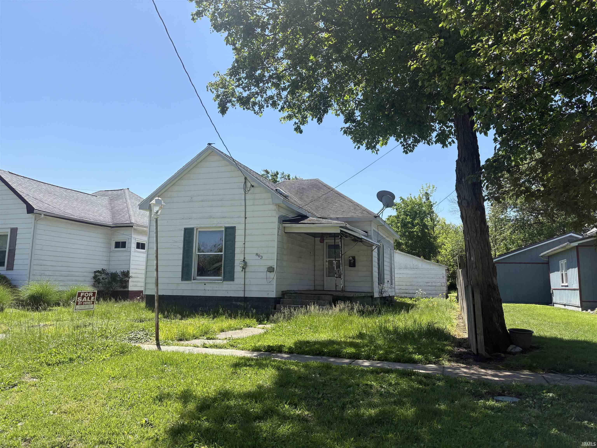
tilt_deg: +8.1
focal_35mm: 26
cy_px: 224
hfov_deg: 67.3
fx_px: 448
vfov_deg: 53.1
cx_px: 298
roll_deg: -0.8
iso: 50
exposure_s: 1/2283
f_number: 1.6
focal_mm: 5.96
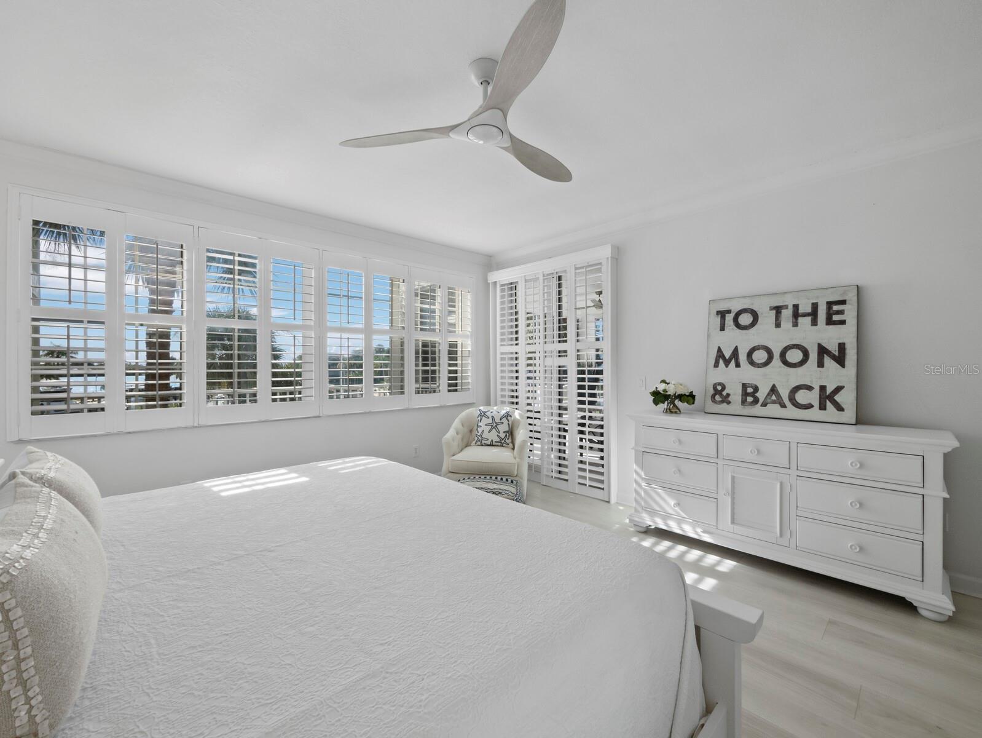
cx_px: 491
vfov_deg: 85.7
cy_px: 369
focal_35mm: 14
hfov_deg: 102.0
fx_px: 397
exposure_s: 1/15
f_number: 11
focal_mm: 7
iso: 400
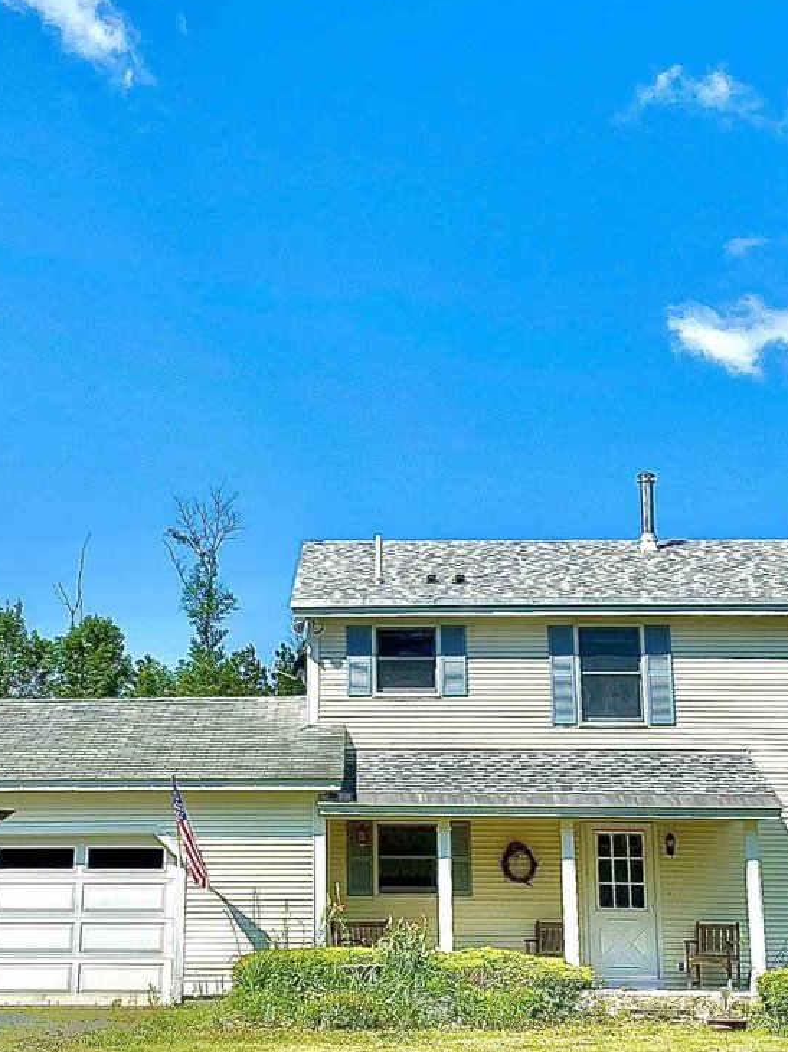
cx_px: 349
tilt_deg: +12.7
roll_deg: -1.0
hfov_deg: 25.6
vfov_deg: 33.8
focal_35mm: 57
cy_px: 502
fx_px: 1731
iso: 32
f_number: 1.8
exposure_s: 1/3610
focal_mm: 4.25
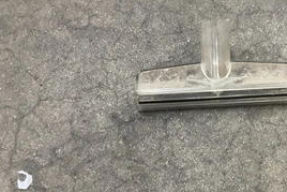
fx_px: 359
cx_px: 210
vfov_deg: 29.9
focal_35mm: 45
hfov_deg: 42.4
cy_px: 94
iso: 250
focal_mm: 3
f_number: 1.8
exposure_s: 1/40
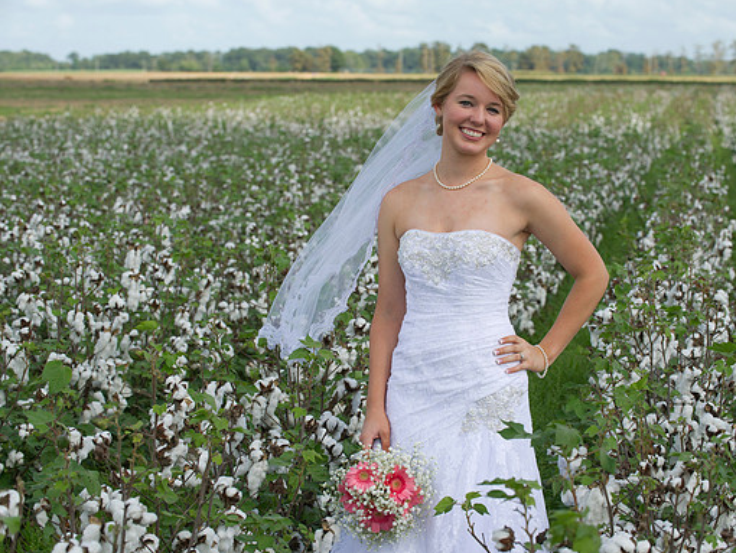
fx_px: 2276
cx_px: 372
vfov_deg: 13.8
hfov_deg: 18.4
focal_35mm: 107
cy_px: 276
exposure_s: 1/200
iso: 160
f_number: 6.3
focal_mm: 98
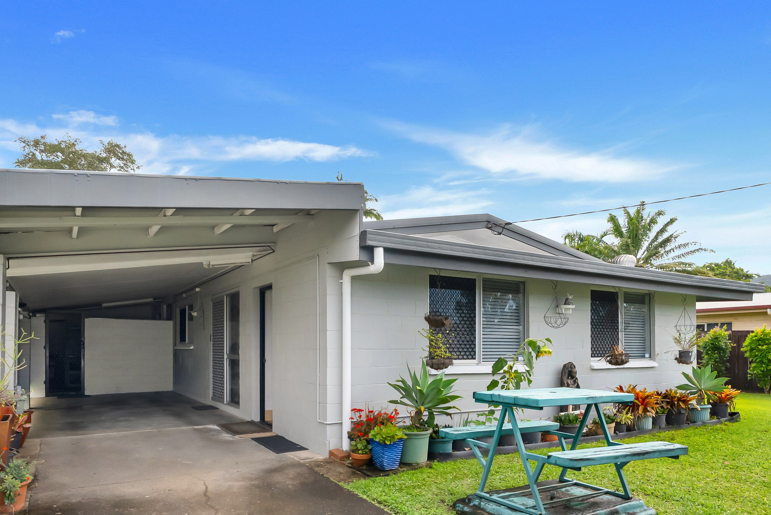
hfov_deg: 78.3
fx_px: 471
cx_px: 344
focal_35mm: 22
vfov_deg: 56.5
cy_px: 328
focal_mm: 16
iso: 2000
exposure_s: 1/2500
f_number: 8
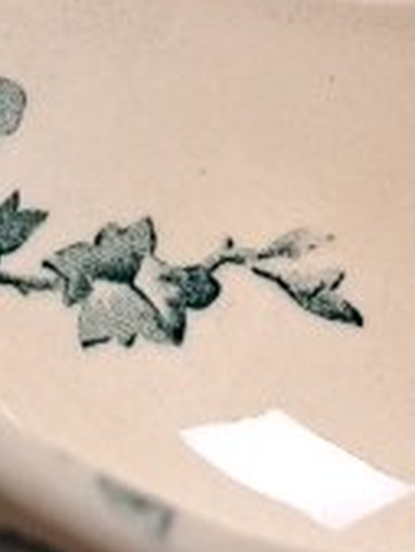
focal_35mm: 170
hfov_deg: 8.5
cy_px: -3
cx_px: 631
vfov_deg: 11.5
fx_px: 2714
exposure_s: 1/50
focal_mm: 5.23
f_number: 1.8
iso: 125
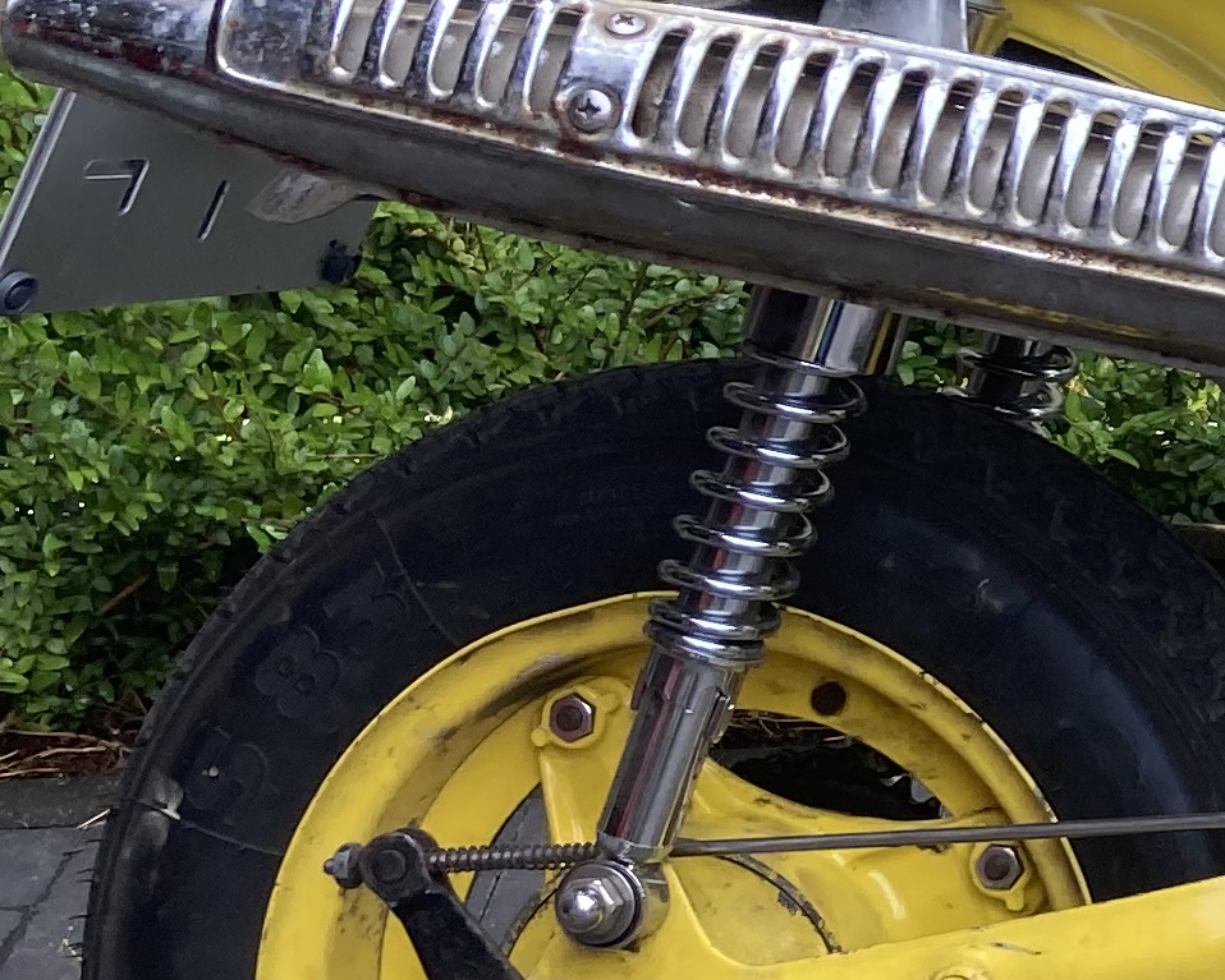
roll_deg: -0.9
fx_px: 4171
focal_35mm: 115
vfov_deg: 13.4
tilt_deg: -12.9
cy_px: 266
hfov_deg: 14.2
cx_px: 2382
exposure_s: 1/361
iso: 20
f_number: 1.8
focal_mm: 3.99
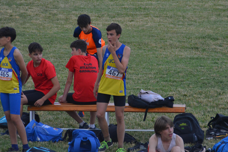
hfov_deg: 5.2
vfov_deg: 3.4
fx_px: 2533
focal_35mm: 400
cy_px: 62
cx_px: 117
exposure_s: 1/500
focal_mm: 200
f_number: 6.3
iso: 1400
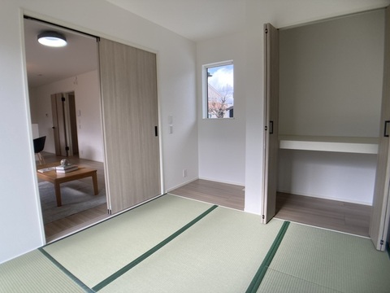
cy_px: 146
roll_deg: +0.6
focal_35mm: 28
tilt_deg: -7.3
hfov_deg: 63.4
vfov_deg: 49.7
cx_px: 195
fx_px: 315
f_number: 1.8
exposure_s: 1/166
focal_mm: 3.99
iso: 20
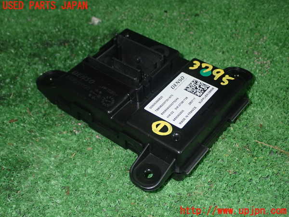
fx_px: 392
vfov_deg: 30.9
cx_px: 144
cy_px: 108
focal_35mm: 47
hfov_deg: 40.4
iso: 500
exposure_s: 1/50
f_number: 9
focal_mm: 8.4
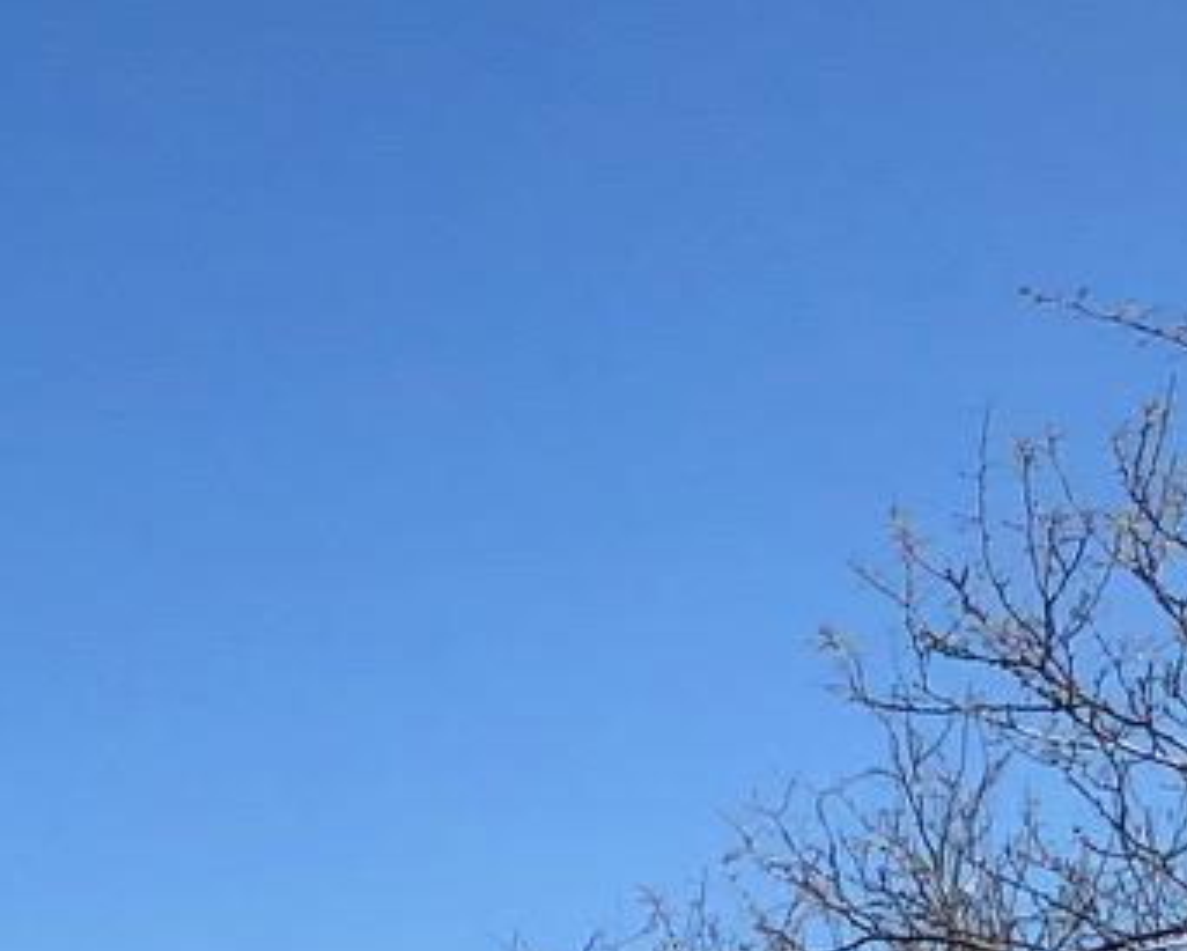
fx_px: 5659
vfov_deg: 9.1
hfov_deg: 10.2
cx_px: -1791
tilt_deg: -0.4
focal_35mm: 161
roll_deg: -0.8
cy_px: 1784
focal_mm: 3.99
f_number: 1.8
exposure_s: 1/2558
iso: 20
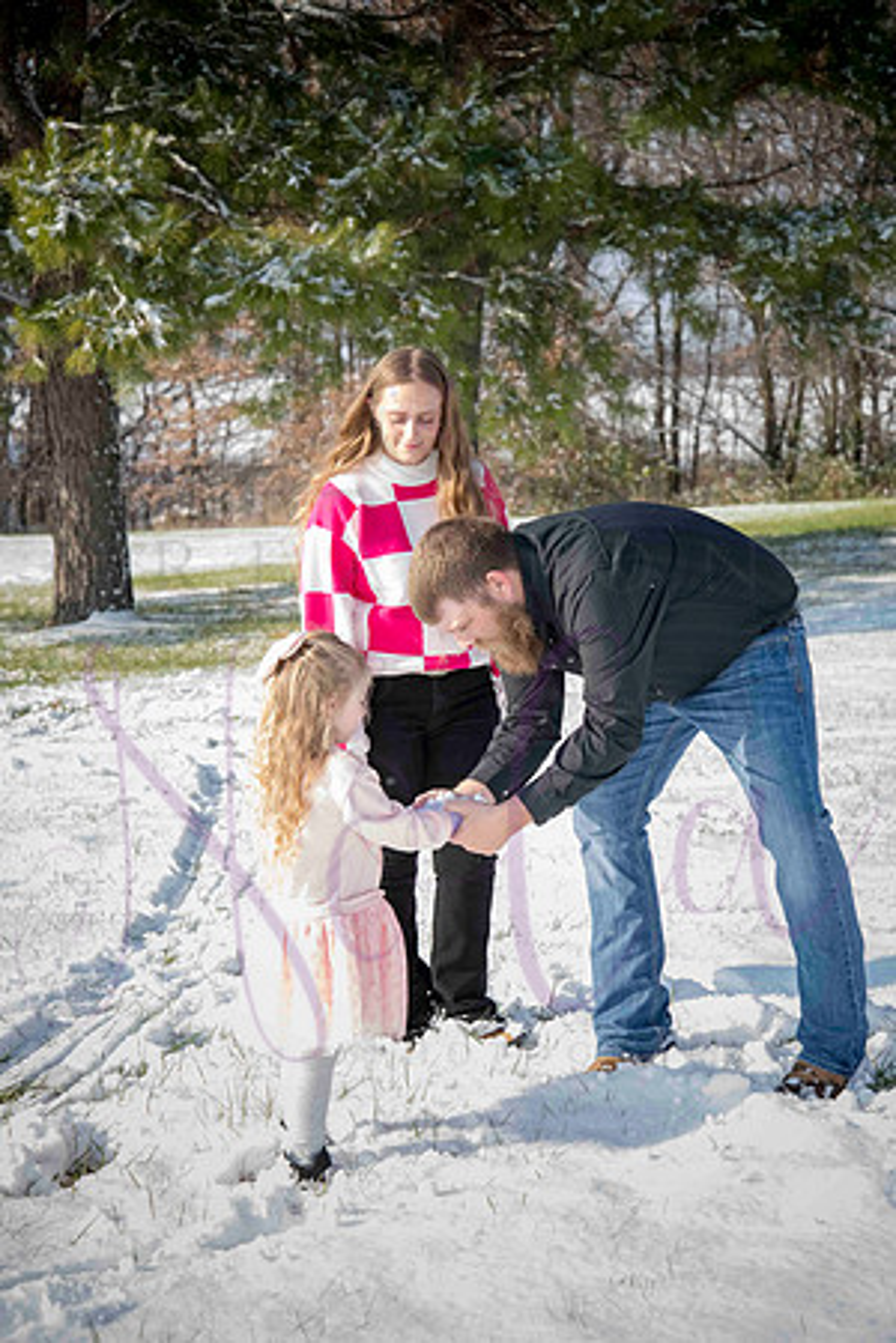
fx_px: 2688
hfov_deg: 18.9
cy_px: 672
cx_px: 448
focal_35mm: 72
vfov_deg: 28.1
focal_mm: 72
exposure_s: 1/800
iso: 800
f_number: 8
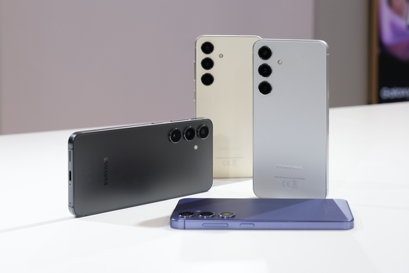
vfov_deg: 22.6
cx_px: 204
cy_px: 136
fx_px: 682
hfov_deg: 33.4
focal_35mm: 60
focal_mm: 40.1
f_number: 5.6
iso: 160
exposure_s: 1/25
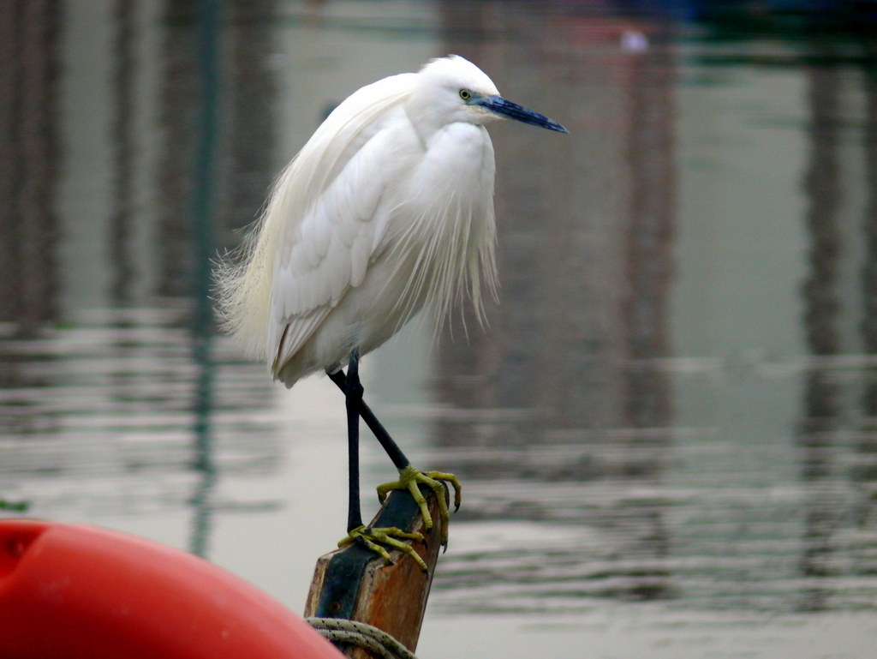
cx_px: 438
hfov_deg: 4.7
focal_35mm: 420
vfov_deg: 3.5
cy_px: 330
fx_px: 10646
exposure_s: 1/125
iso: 100
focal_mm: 88.8
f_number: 3.7
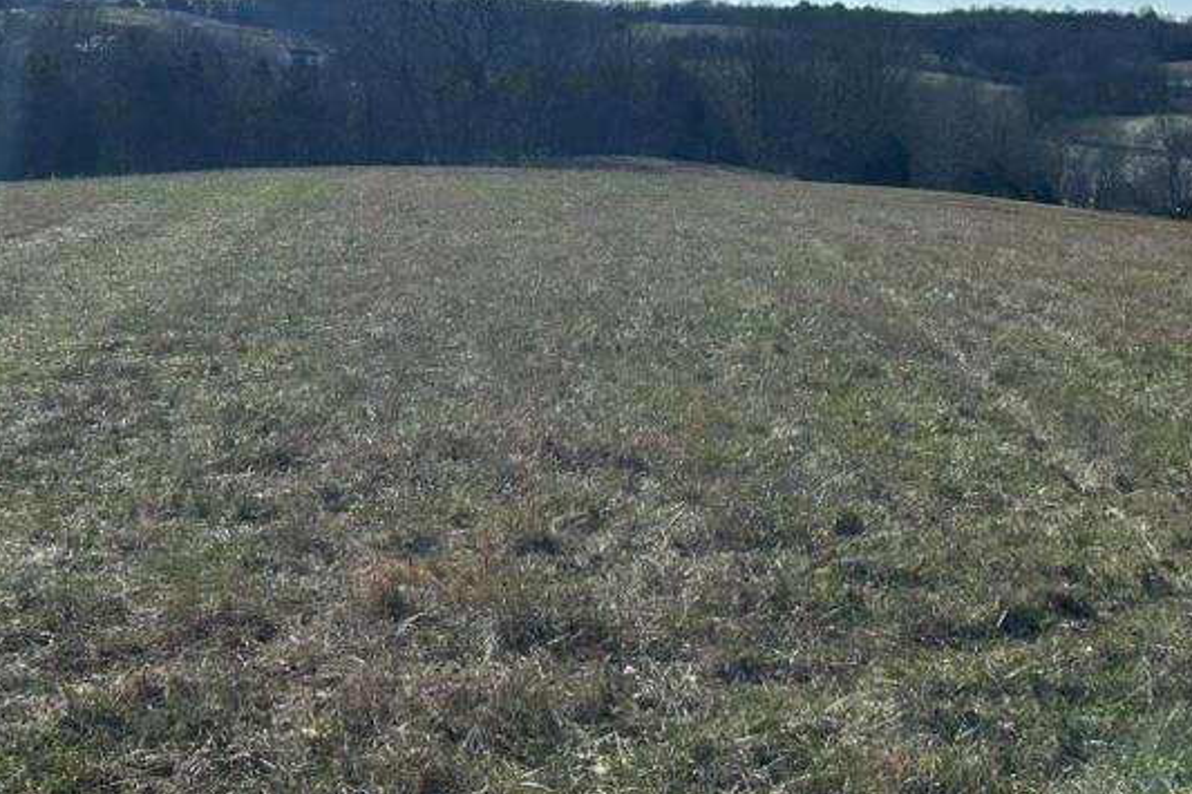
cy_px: 65
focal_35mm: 52
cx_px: 669
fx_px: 1721
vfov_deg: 25.1
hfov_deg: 38.1
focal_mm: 5.7
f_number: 1.5
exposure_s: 1/9434
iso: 50
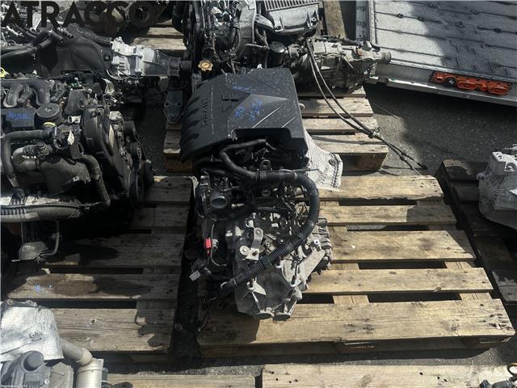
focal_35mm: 24
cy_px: 194
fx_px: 358
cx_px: 258
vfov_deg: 56.8
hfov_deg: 71.6
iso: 80
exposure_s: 1/6211
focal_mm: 6.86
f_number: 1.78
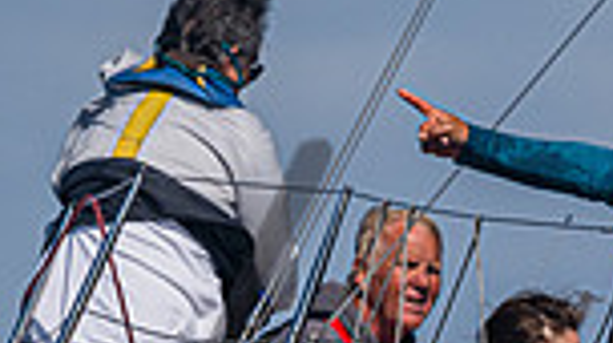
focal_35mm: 1592
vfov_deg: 0.8
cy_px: 896
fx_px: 25841
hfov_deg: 1.4
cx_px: 640
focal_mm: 290
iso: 400
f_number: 6.3
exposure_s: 1/6400
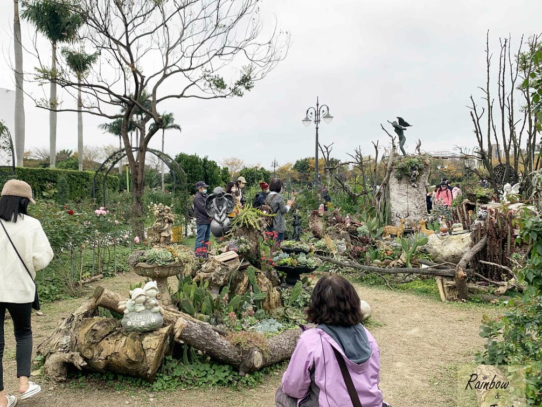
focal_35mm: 31
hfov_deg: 57.9
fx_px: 485
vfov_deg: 45.5
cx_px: 220
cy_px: 202
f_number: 1.8
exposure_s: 1/306
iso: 25
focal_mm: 4.25
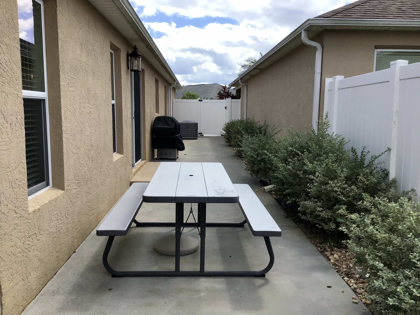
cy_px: 158
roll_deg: -1.8
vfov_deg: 45.4
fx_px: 376
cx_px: 210
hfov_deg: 58.4
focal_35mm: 31
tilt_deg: -7.6
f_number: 2.4
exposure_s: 1/947
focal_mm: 3.3
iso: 25
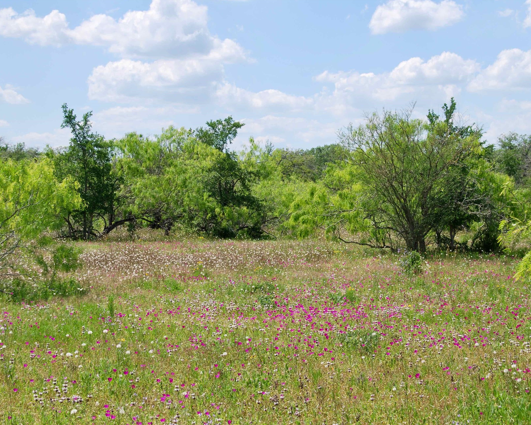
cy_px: 212
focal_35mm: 88
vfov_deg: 17.5
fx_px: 1383
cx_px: 293
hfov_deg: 21.7
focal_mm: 52
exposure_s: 1/250
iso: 100
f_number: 8
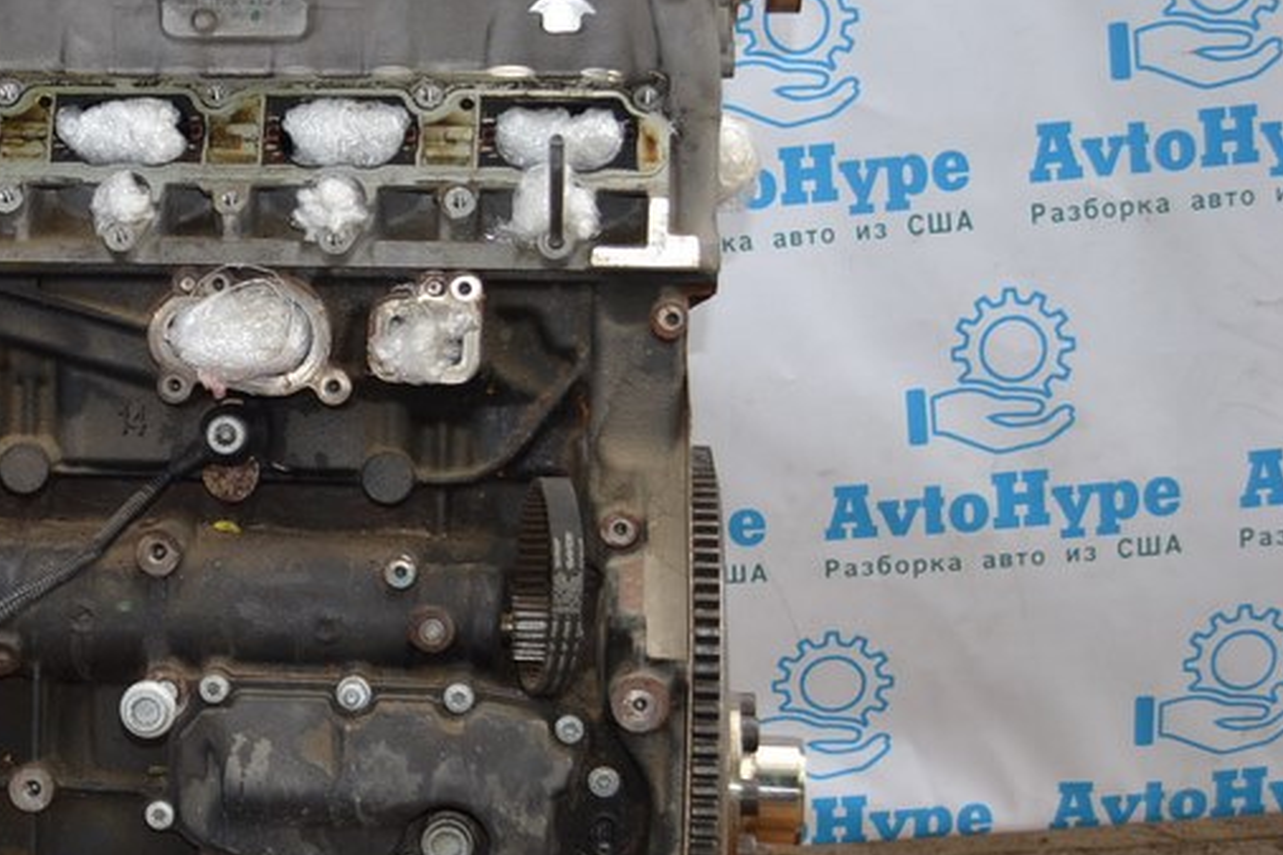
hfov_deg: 24.5
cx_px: 0
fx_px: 2814
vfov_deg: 17.3
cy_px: 491
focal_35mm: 79
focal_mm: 26
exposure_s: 1/125
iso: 200
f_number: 4.2
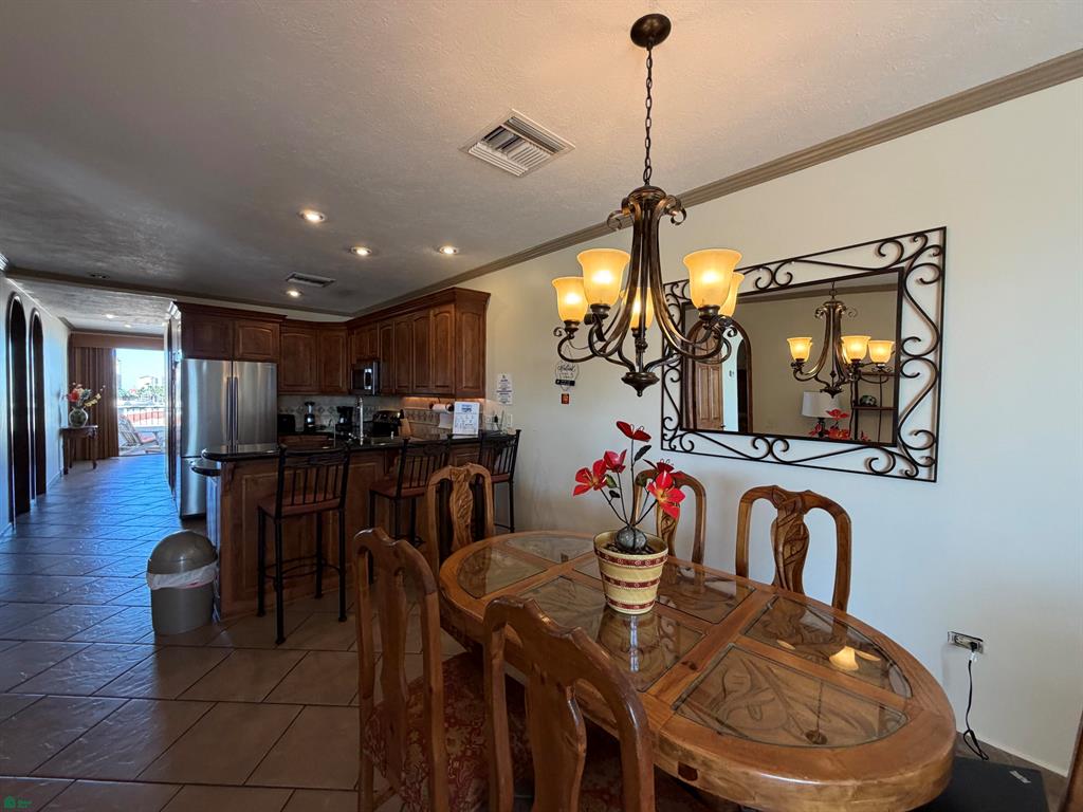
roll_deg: -0.6
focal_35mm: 14
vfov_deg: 85.7
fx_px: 438
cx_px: 542
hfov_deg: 102.1
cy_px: 406
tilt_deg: -1.1
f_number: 2.2
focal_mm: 2.22
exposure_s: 1/120
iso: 250
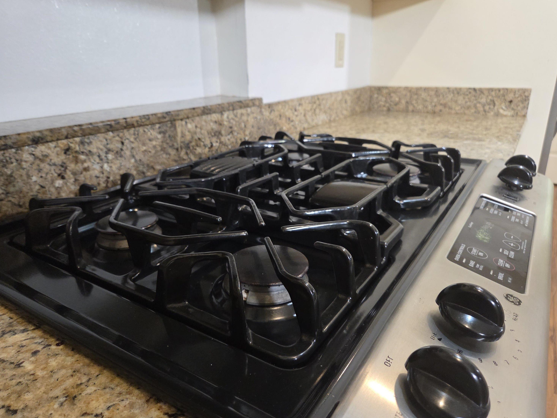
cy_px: 211
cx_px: 285
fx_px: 386
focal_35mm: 24
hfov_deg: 71.6
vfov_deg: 56.8
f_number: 1.8
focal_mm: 5.4
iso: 500
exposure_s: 1/120
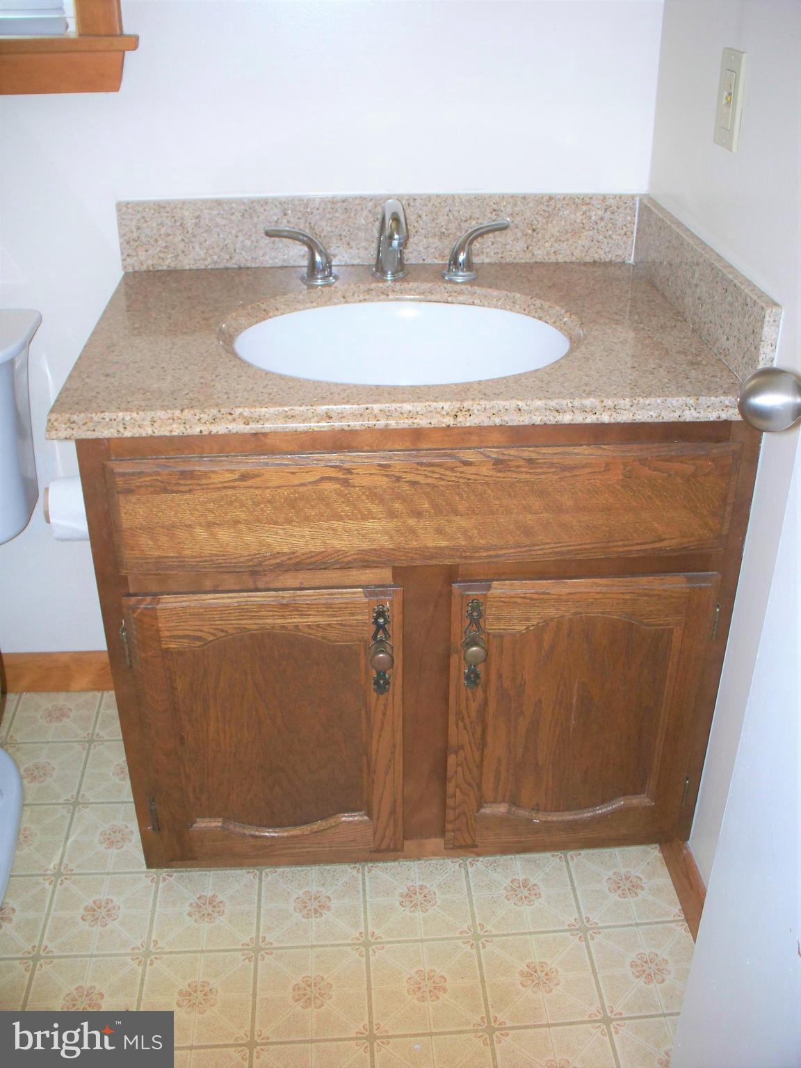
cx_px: 400
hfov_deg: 39.7
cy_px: 534
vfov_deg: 51.4
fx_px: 1111
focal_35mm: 36
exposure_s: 1/30
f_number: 2.8
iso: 200
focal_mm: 7.54
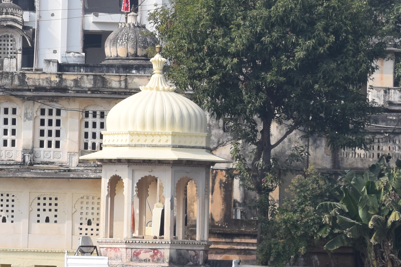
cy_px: 104
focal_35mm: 372
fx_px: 4143
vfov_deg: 3.7
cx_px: -319
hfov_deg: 5.5
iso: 400
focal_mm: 65
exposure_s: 1/1600
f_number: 7.1
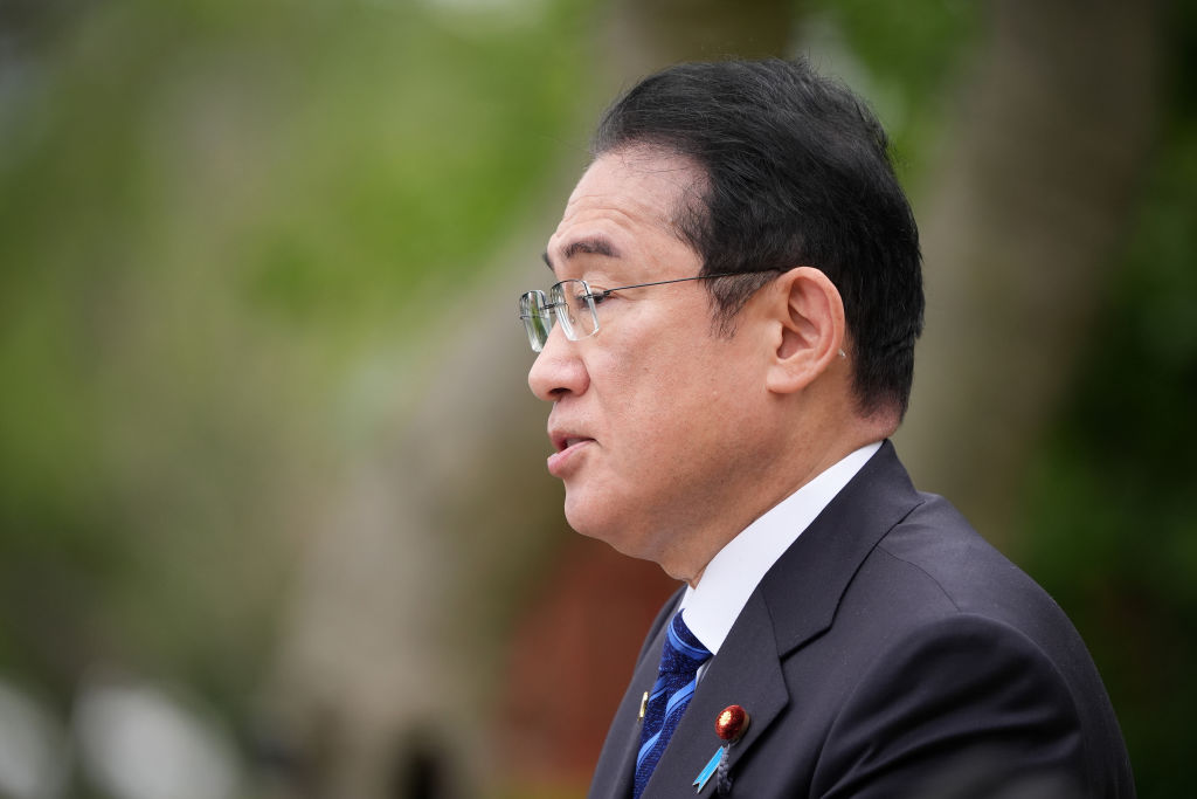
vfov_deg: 2.6
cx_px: 598
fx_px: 17790
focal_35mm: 535
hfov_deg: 3.9
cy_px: 400
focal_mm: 535
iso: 1250
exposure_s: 1/1600
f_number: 6.3
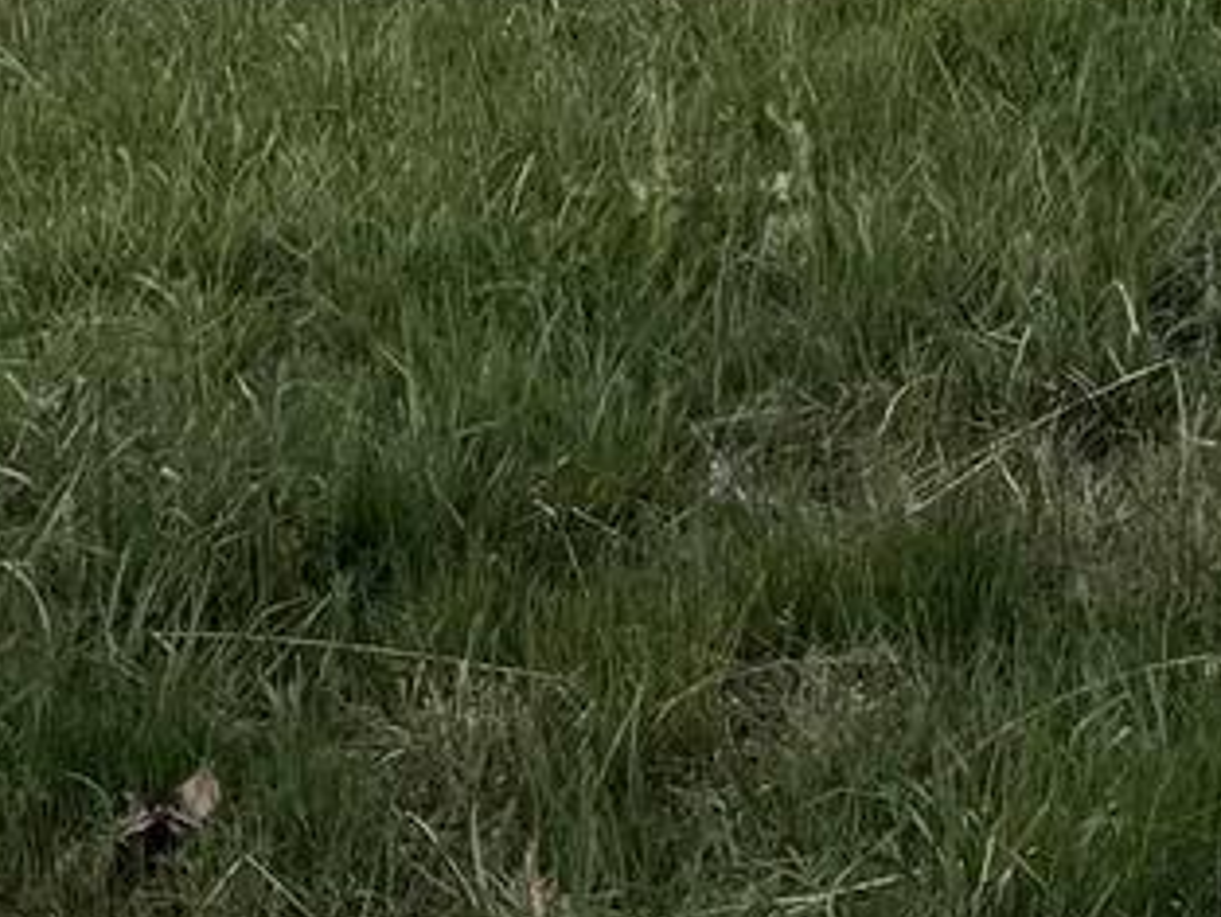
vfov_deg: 8.5
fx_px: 5540
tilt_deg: +1.6
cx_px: 1525
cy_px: -1370
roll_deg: -0.7
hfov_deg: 12.2
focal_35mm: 157
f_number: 1.78
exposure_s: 1/3021
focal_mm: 6.76
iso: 80
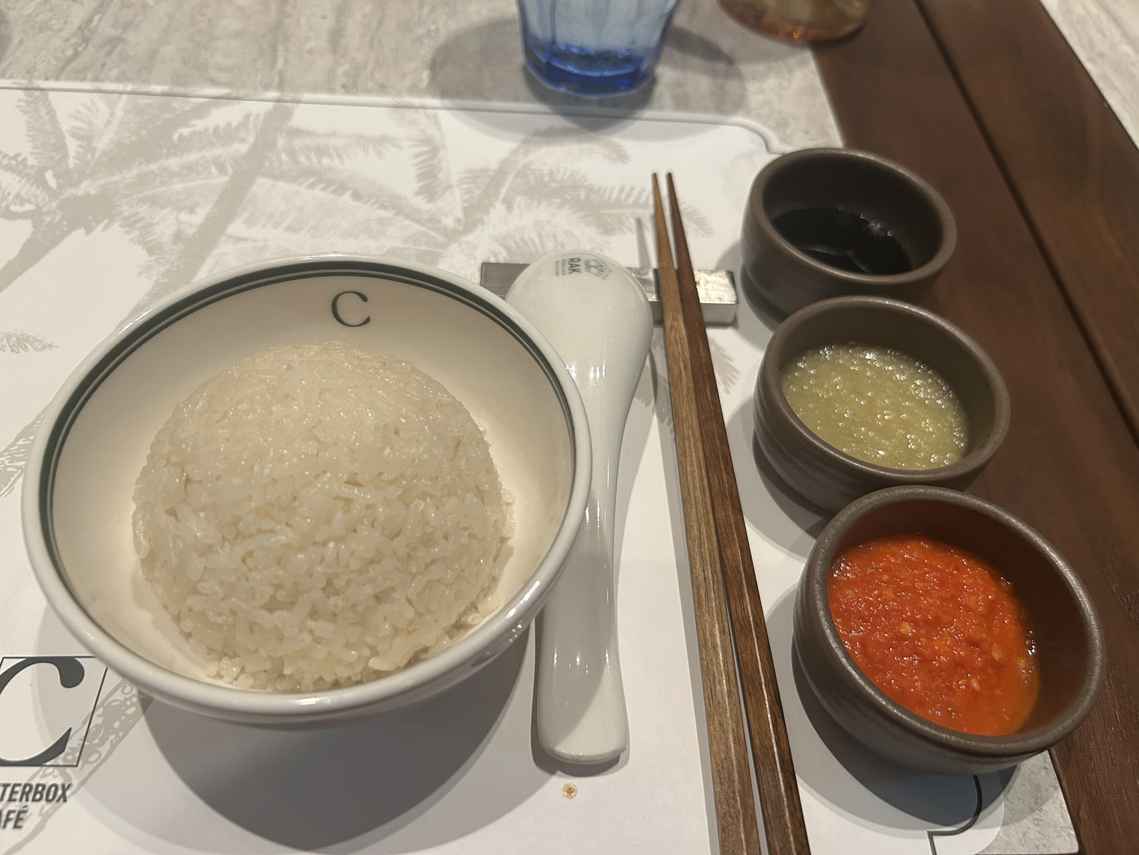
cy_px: 428
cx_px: 570
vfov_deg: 53.1
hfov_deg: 67.3
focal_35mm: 26
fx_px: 856
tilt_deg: -53.4
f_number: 1.5
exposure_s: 1/50
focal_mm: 5.7
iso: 250
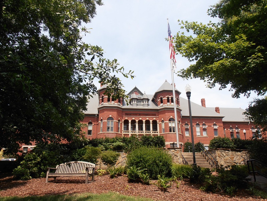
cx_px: 134
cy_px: 100
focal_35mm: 30
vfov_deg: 46.8
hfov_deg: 60.0
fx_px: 231
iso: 80
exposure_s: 1/125
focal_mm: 5.25
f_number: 8.8
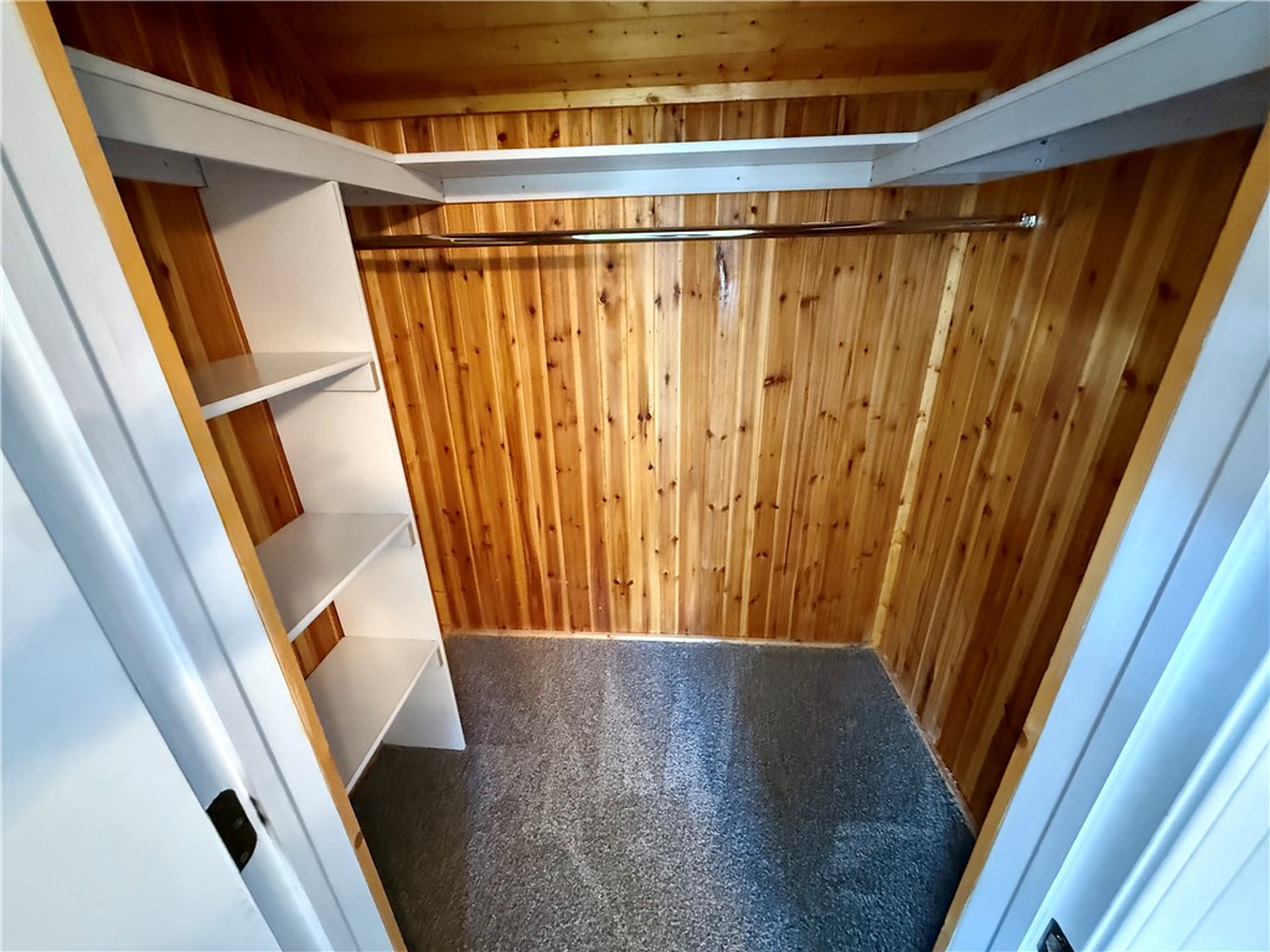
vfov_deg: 85.7
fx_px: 514
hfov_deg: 102.1
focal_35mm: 14
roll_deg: +1.7
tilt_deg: -23.9
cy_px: 476
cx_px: 635
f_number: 2.2
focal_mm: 2.22
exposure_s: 1/40
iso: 1250
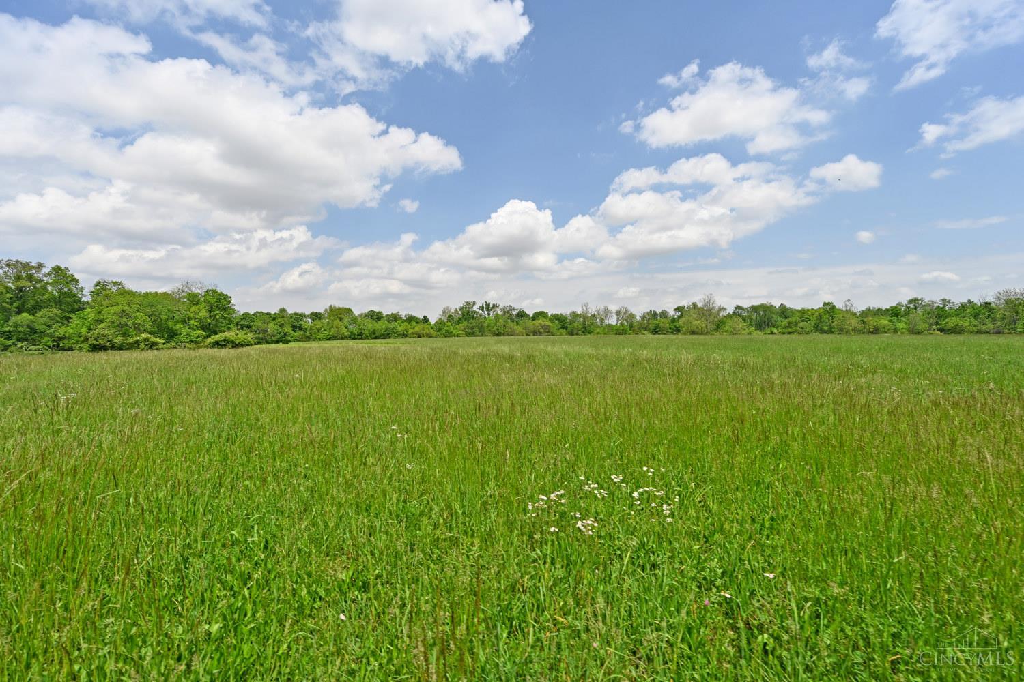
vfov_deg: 81.2
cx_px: 512
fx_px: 398
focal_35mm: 14
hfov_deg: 104.3
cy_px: 341
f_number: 8
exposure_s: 1/500
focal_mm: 14
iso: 100
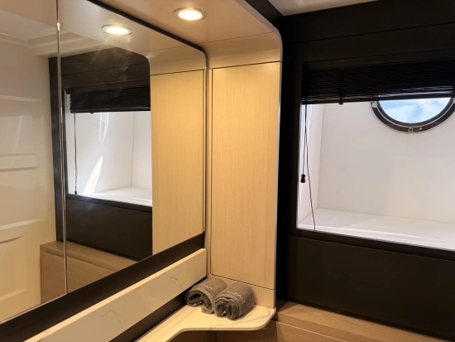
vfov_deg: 56.9
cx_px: 228
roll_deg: -0.5
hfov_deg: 71.6
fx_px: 316
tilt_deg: -6.2
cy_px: 171
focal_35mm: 24
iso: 125
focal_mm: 6.76
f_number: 1.78
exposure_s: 1/100
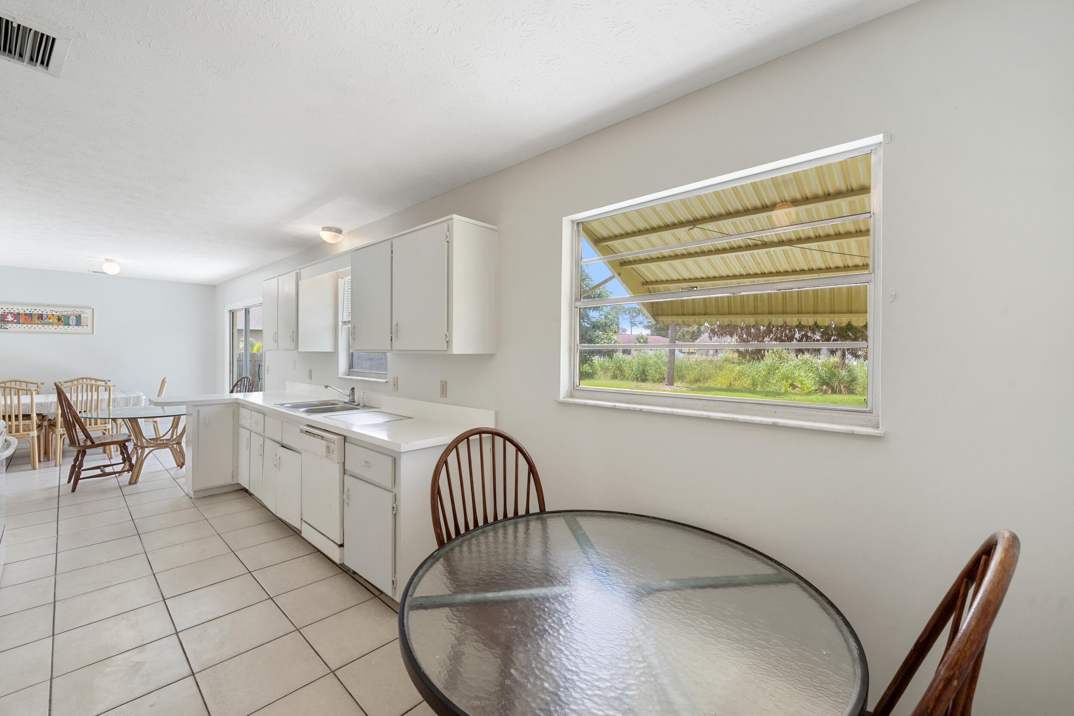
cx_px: 537
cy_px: 358
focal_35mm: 14
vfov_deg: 81.2
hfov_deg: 104.3
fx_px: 418
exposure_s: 1/20
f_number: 9
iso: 250
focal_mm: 14
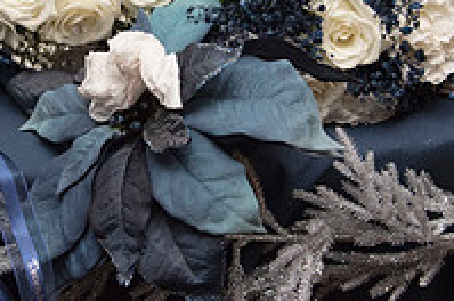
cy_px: 31
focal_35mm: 111
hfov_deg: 18.4
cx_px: 141
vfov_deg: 12.2
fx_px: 1398
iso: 2000
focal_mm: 38
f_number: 5
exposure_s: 1/200
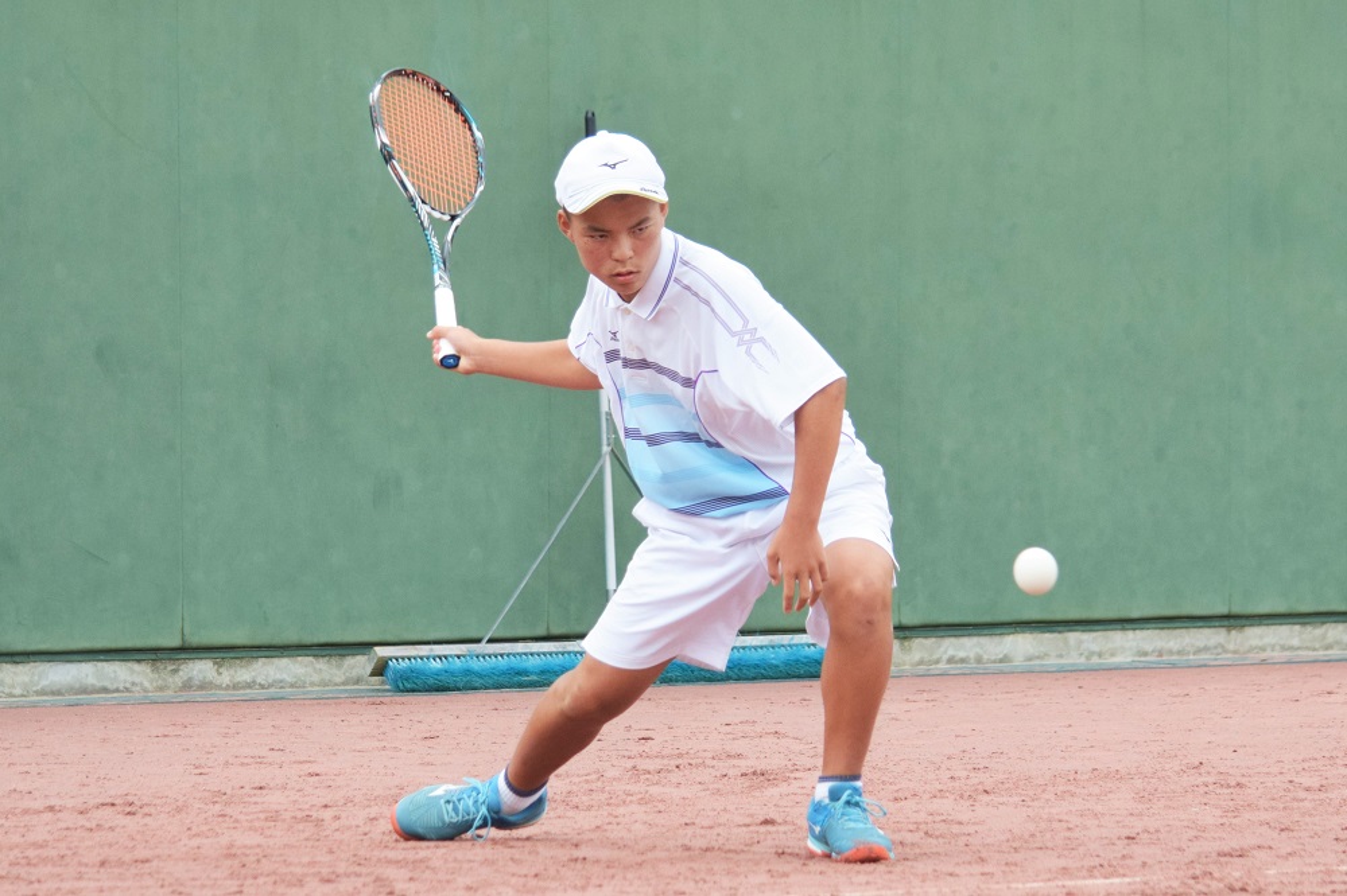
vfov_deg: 9.1
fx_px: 5610
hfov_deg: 13.7
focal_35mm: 150
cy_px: 448
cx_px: 674
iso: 640
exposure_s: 1/1600
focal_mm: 100
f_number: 4.8
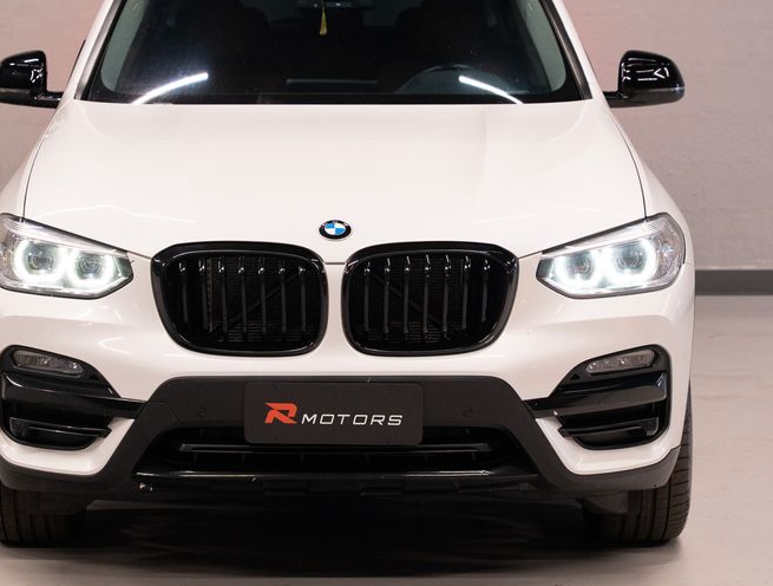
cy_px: 228
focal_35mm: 110
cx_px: 331
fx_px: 2465
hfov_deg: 17.8
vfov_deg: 13.5
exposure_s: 1/100
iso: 3200
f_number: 4
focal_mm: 70
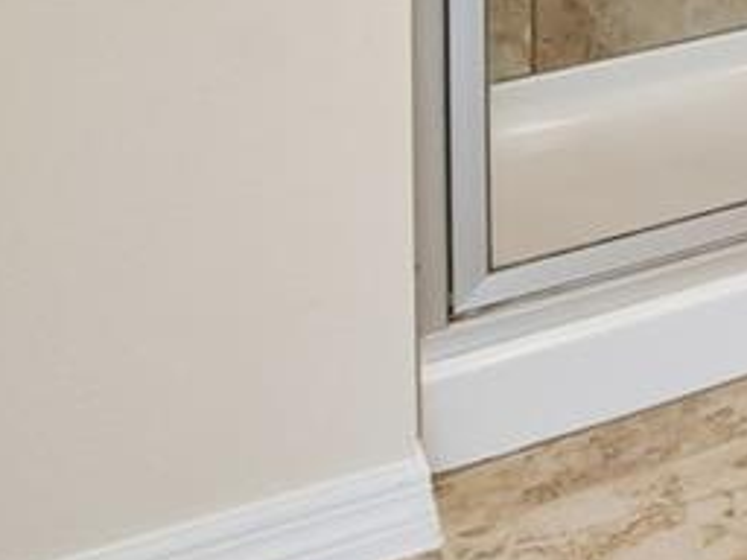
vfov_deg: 12.7
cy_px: -790
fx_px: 1942
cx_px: 1990
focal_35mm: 90
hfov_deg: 13.1
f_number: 8
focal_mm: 10
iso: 100
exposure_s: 1/25
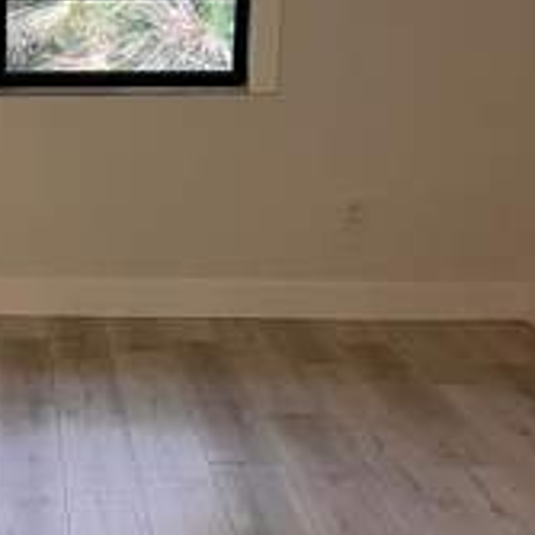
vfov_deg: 19.7
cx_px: -74
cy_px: 256
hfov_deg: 18.8
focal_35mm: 88
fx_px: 1539
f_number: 1.5
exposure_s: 1/60
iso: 100
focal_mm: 5.7
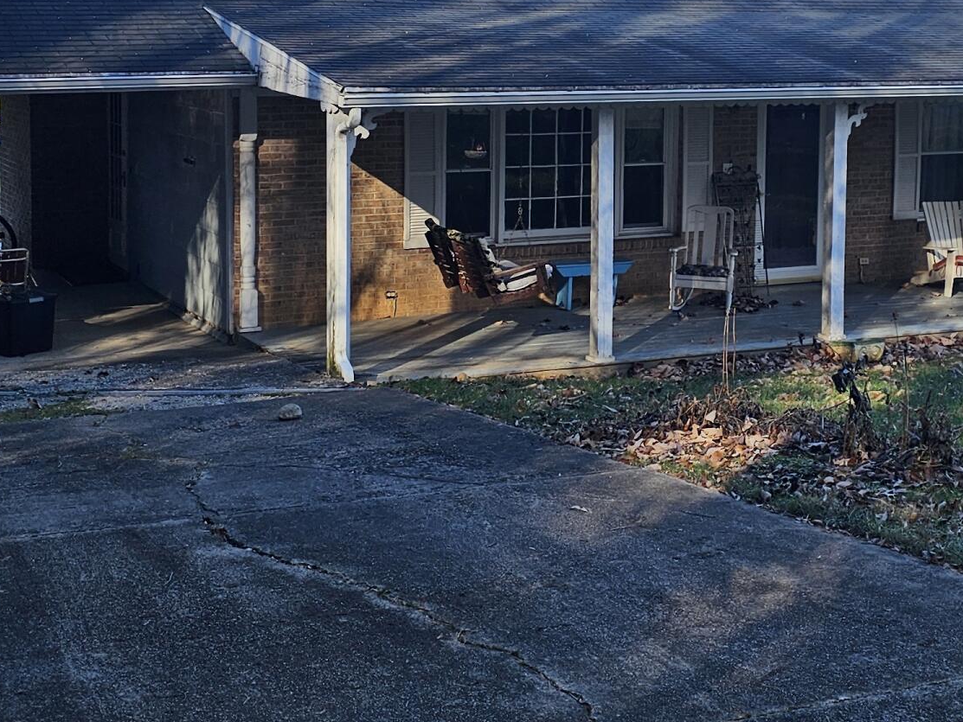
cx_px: 608
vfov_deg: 23.4
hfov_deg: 31.0
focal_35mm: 62
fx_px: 1725
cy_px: 187
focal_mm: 6.3
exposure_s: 1/290
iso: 10
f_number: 1.7
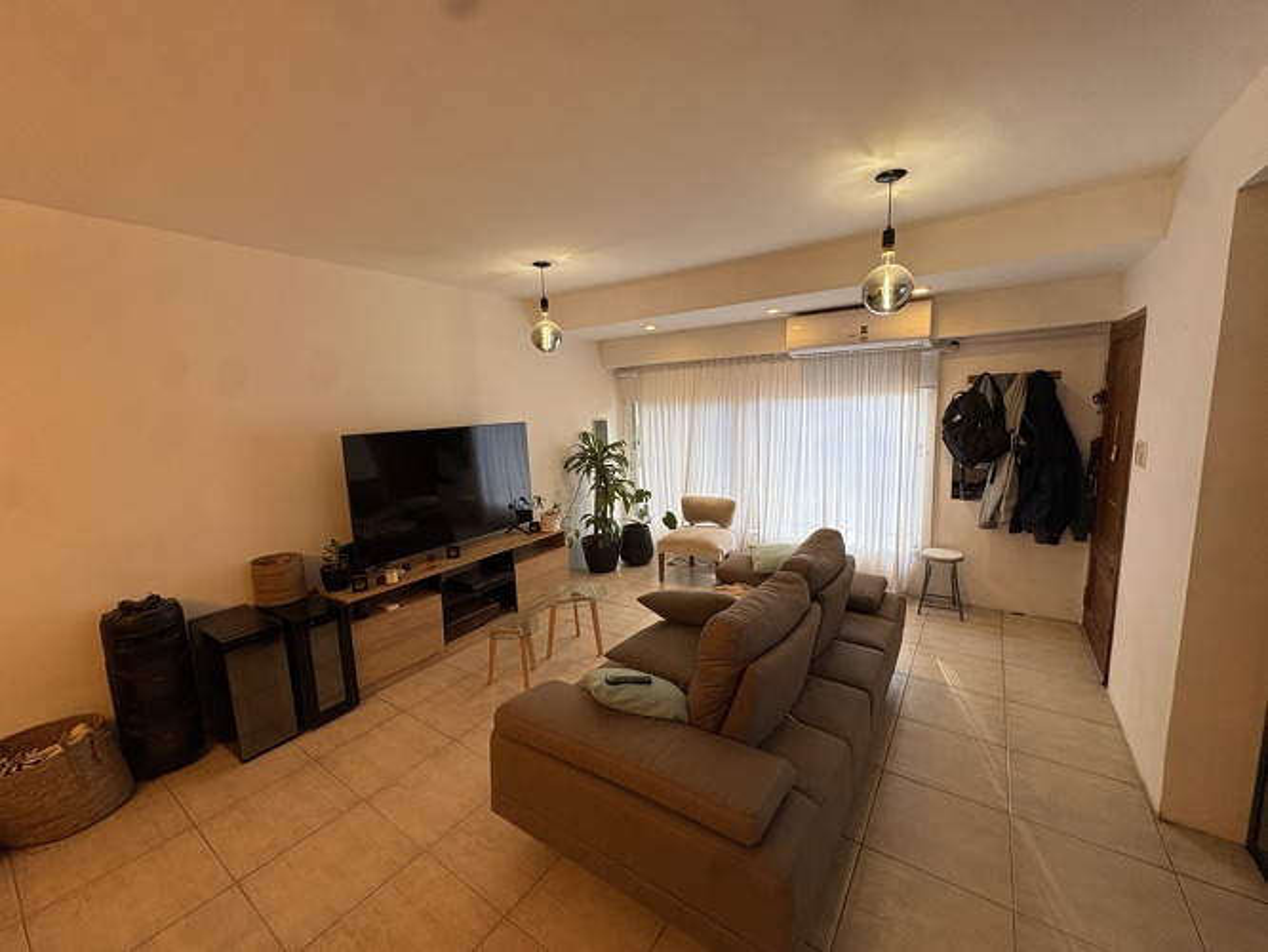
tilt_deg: -8.3
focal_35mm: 14
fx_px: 513
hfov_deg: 102.0
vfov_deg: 85.7
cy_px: 476
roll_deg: +2.7
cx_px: 634
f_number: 2.2
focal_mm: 2.22
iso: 125
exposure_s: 1/100
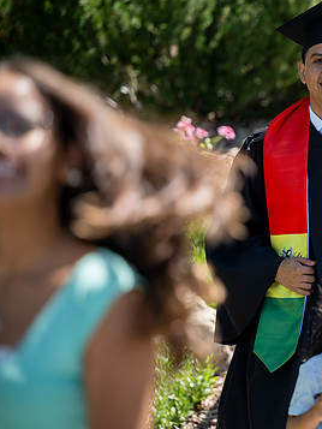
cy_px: 200
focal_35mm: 211
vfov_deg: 9.4
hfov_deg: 7.0
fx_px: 2615
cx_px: 344
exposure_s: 1/800
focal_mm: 135
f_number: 2.8
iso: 100
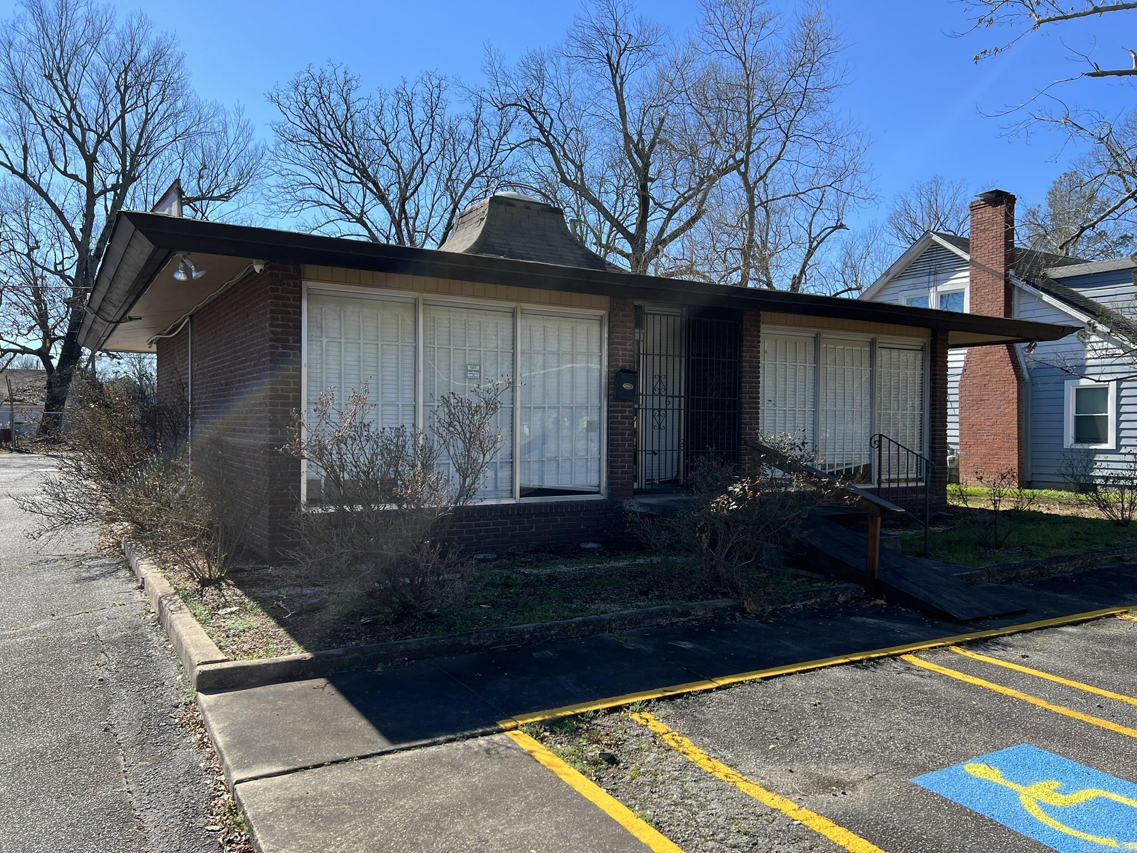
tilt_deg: -0.7
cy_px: 426
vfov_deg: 53.1
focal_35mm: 26
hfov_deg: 67.3
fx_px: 854
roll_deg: -0.5
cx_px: 568
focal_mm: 5.7
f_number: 1.5
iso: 50
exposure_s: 1/1869
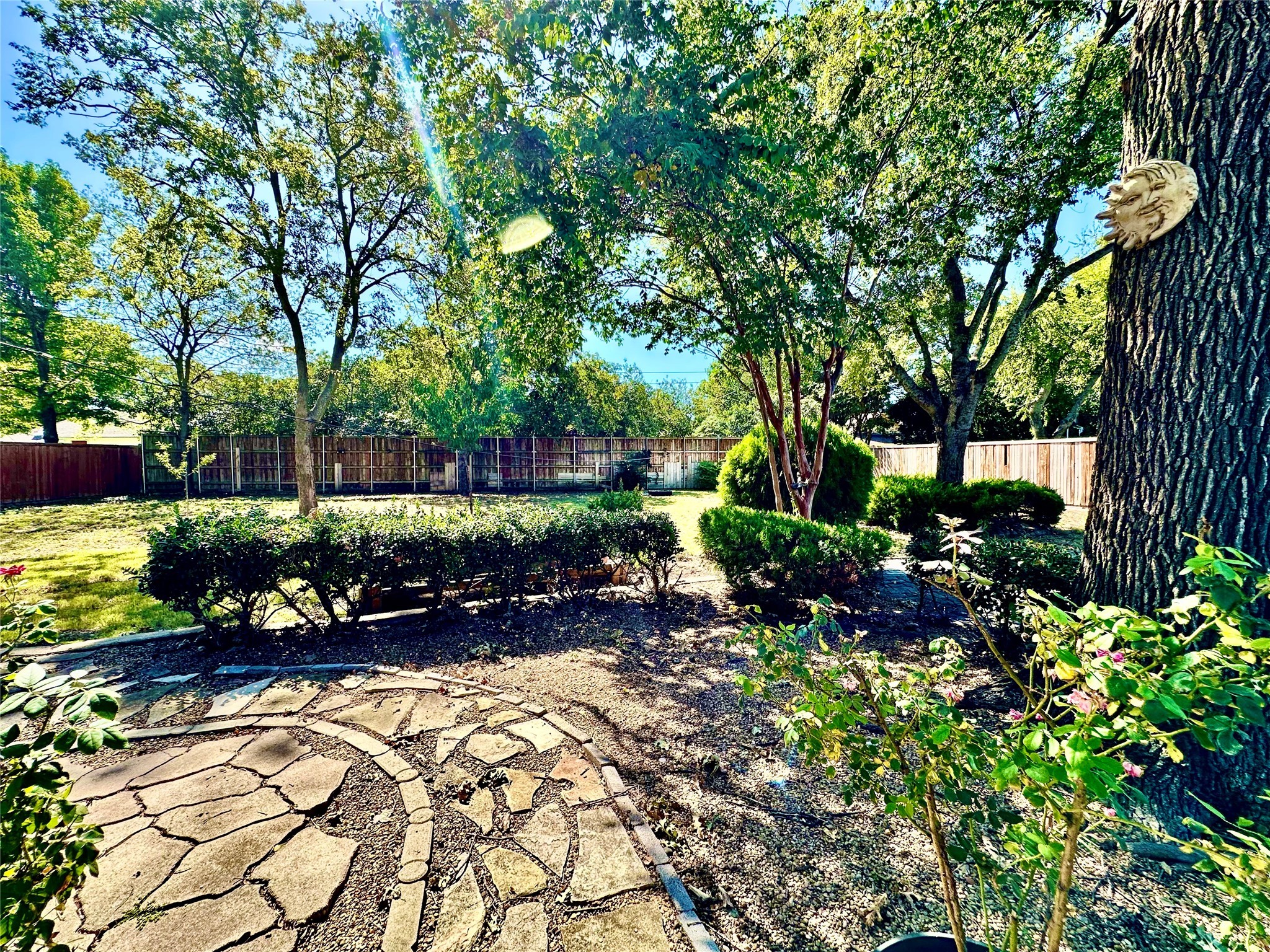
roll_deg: -0.1
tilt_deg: -1.6
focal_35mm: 14
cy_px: 476
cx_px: 635
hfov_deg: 102.1
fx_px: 514
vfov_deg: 85.7
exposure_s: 1/370
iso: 40
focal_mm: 2.22
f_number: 2.2
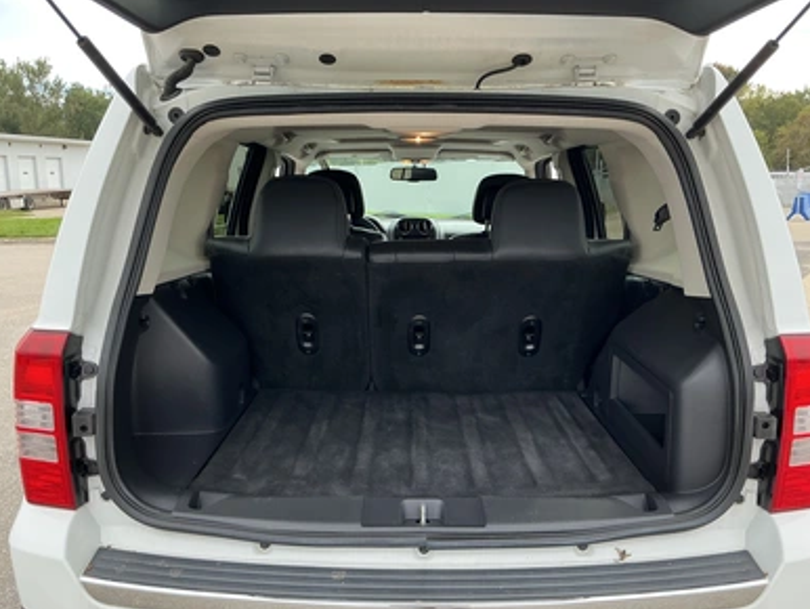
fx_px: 679
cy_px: 311
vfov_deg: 48.3
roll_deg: +0.1
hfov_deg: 61.6
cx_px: 407
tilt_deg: -9.1
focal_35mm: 29
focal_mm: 3
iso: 25
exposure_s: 1/226
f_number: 1.8
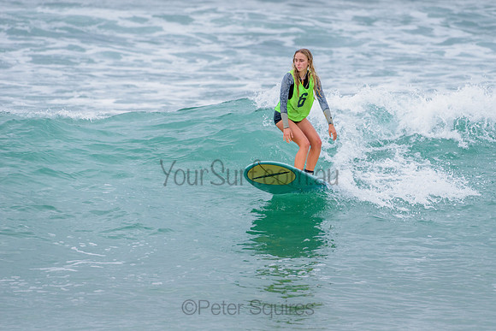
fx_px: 8448
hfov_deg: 3.4
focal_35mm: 613
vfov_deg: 2.2
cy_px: 165
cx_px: 304
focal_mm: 500
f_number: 5.6
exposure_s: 1/2000
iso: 1100
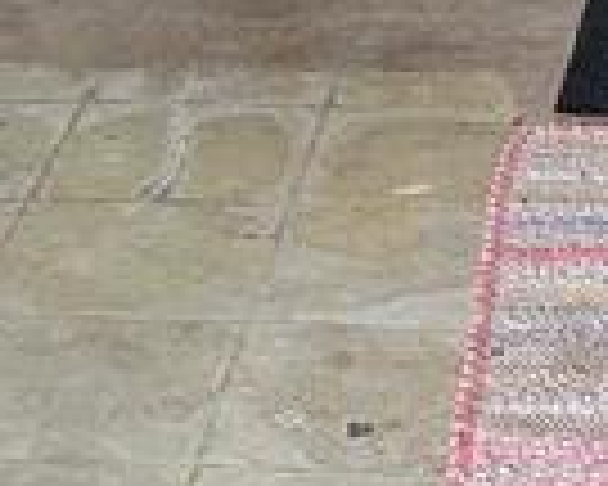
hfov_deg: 10.8
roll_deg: -0.1
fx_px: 3203
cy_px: -544
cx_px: 491
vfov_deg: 8.2
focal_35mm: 178
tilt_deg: -8.7
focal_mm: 6.86
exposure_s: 1/121
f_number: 1.78
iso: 125
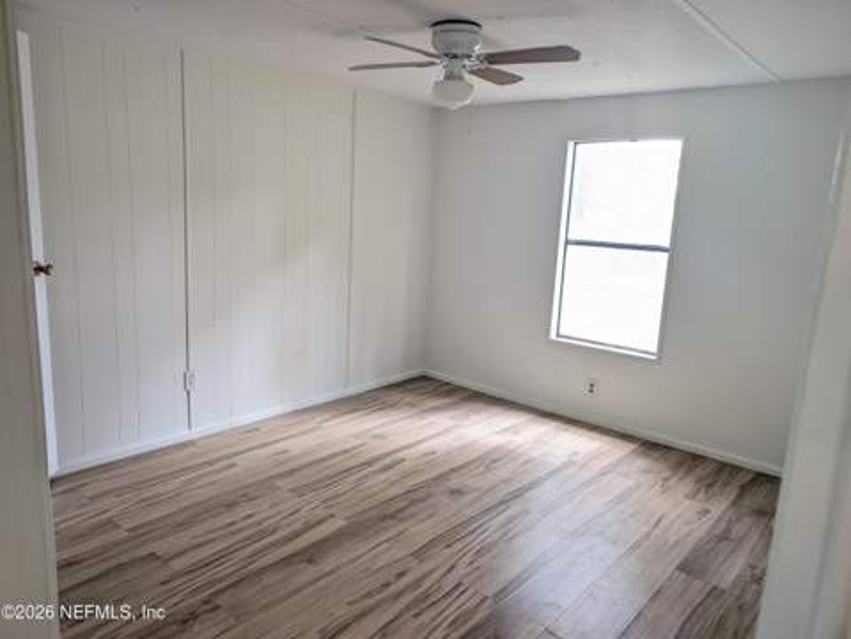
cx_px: 426
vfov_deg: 56.8
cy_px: 320
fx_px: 590
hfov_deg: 71.6
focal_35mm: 24
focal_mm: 6.9
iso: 225
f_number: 1.68
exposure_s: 1/120
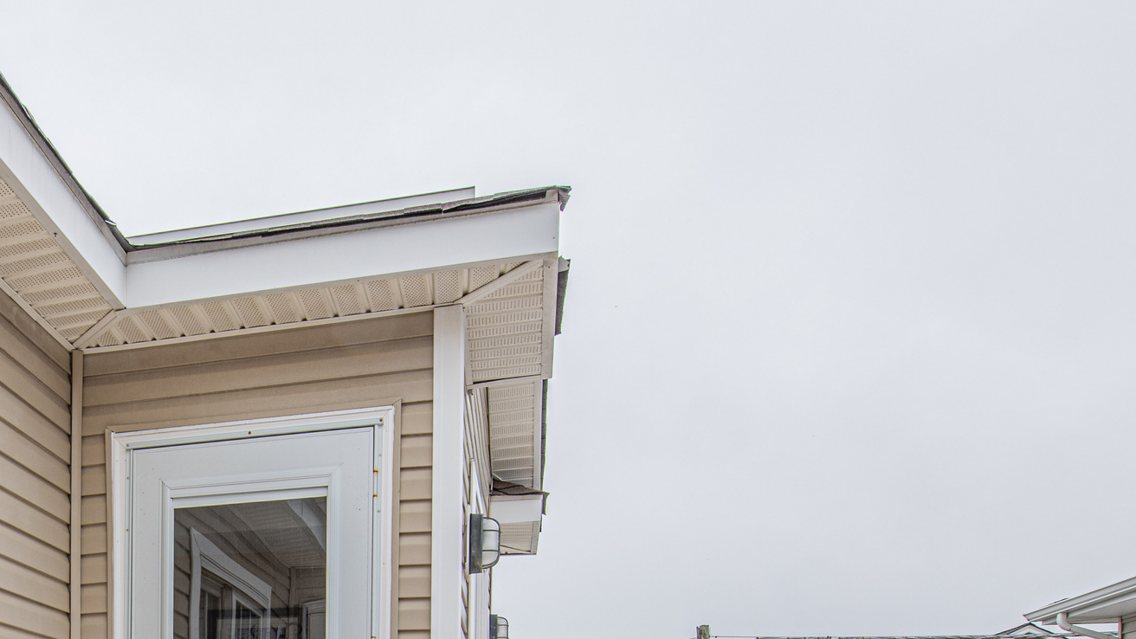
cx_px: 116
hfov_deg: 48.4
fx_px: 1115
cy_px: 816
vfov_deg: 27.2
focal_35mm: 37
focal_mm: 14
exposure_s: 1/60
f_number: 9
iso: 90
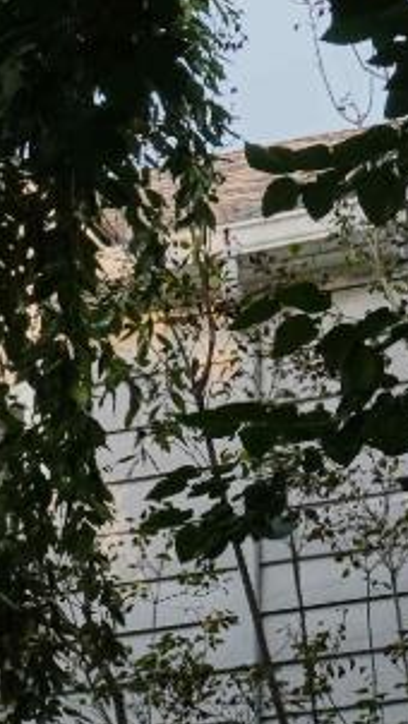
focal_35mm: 161
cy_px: 1058
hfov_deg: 7.5
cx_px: 283
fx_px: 3095
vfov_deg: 12.7
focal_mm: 31
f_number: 11
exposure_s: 1/100
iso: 800
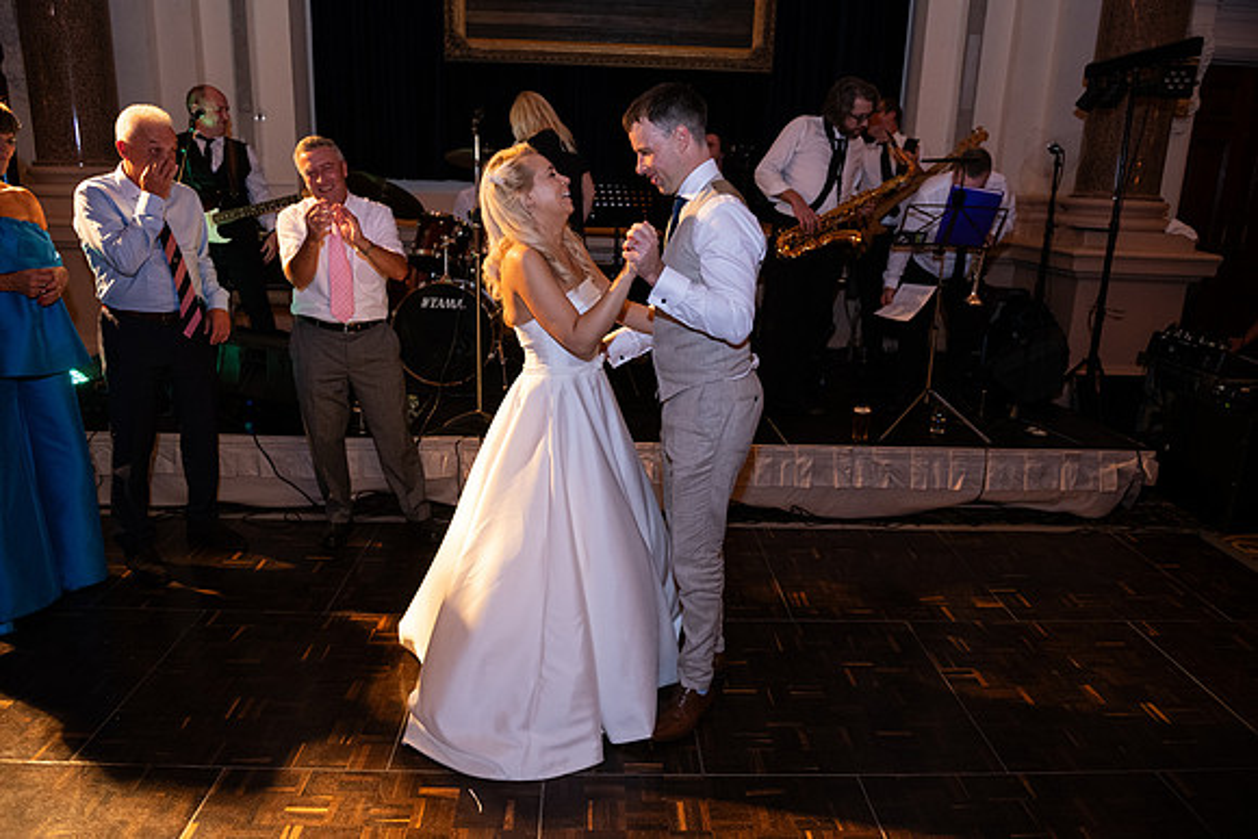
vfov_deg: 53.2
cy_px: 420
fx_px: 839
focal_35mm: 24
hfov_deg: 73.7
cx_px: 629
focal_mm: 24
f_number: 3.5
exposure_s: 1/160
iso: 1250
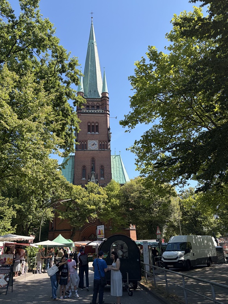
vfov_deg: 65.3
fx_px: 237
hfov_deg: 51.4
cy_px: 149
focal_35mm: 27
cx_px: 111
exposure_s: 1/1393
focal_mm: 5.96
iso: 50
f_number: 1.6
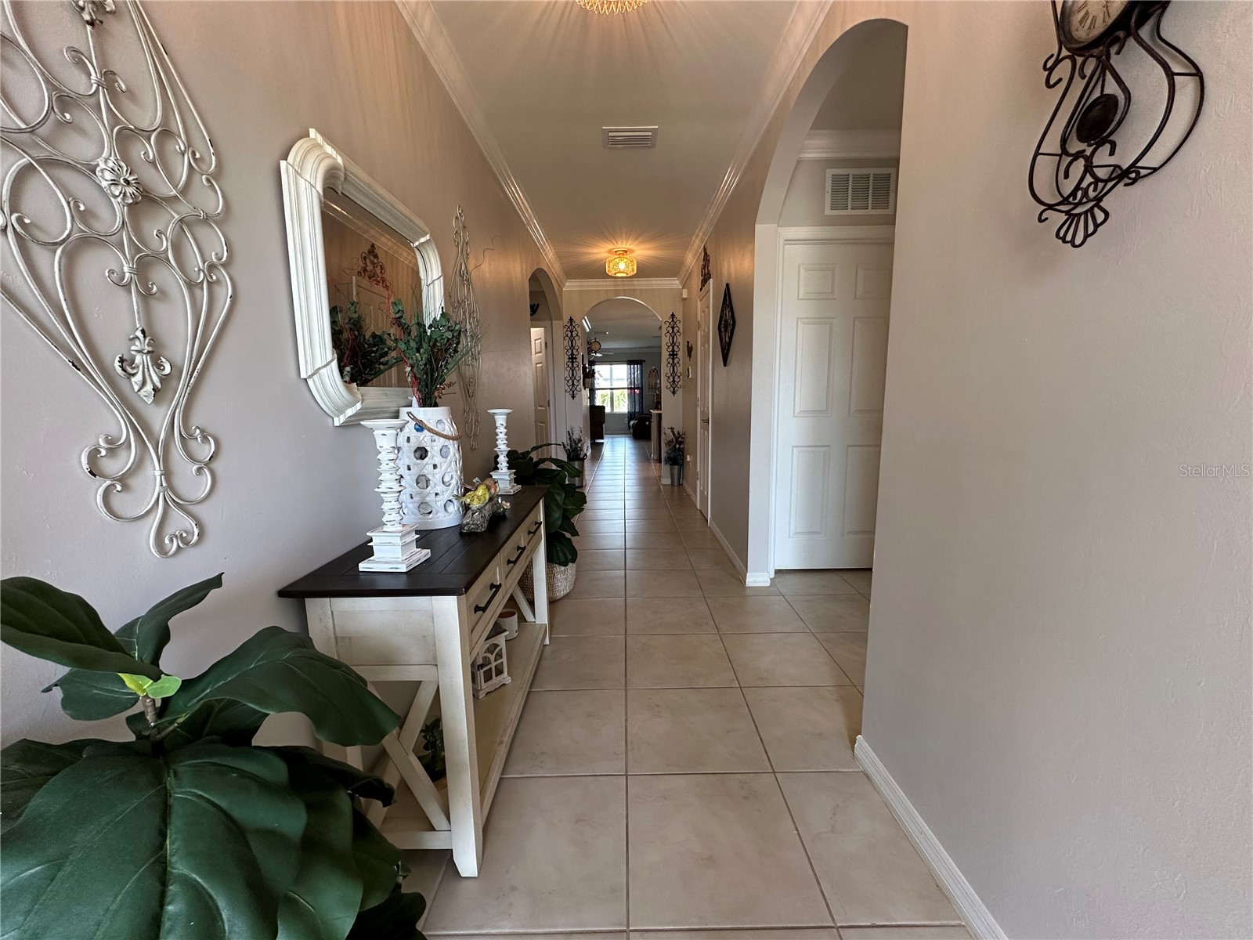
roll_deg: +1.0
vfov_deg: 85.7
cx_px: 626
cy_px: 470
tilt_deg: -8.5
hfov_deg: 102.1
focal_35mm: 14
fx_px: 507
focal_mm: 2.22
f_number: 2.2
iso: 200
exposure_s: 1/120
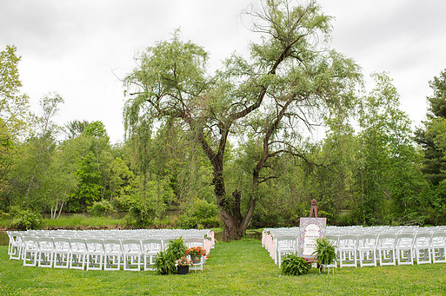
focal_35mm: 40
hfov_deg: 48.4
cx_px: 244
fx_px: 495
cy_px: 164
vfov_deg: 33.3
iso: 100
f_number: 3.5
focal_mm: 35
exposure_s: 1/320
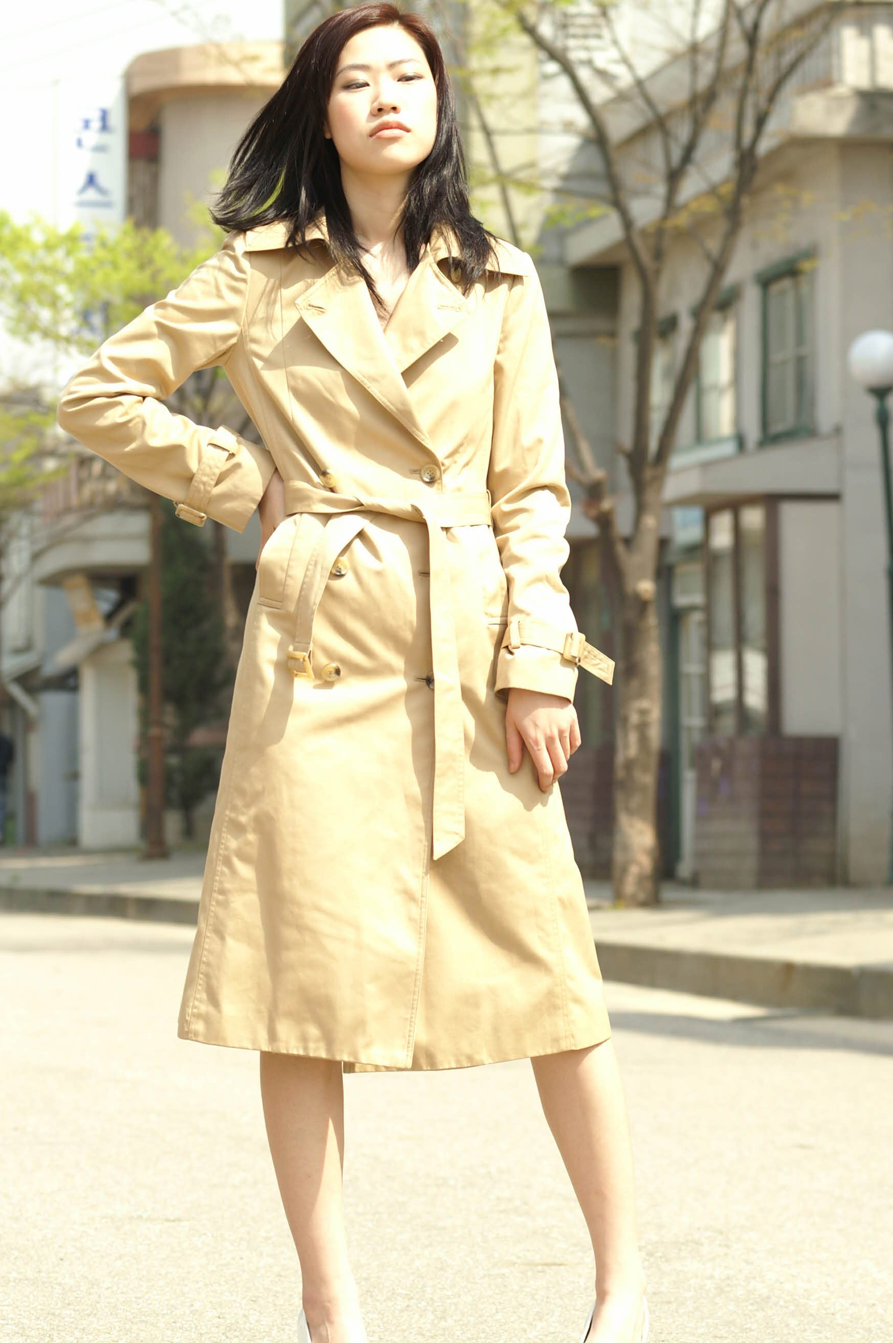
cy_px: 715
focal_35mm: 138
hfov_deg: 9.9
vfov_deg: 14.9
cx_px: 443
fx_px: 5145
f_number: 5.6
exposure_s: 1/500
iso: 200
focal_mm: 80
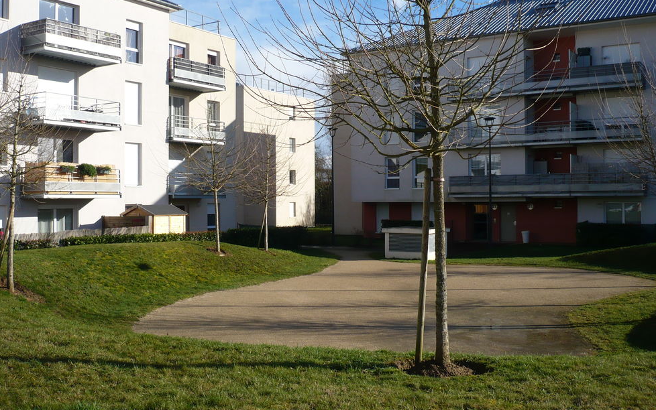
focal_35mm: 39
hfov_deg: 50.4
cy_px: 190
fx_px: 697
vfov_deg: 32.8
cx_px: 332
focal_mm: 6
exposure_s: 1/200
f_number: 8
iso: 100
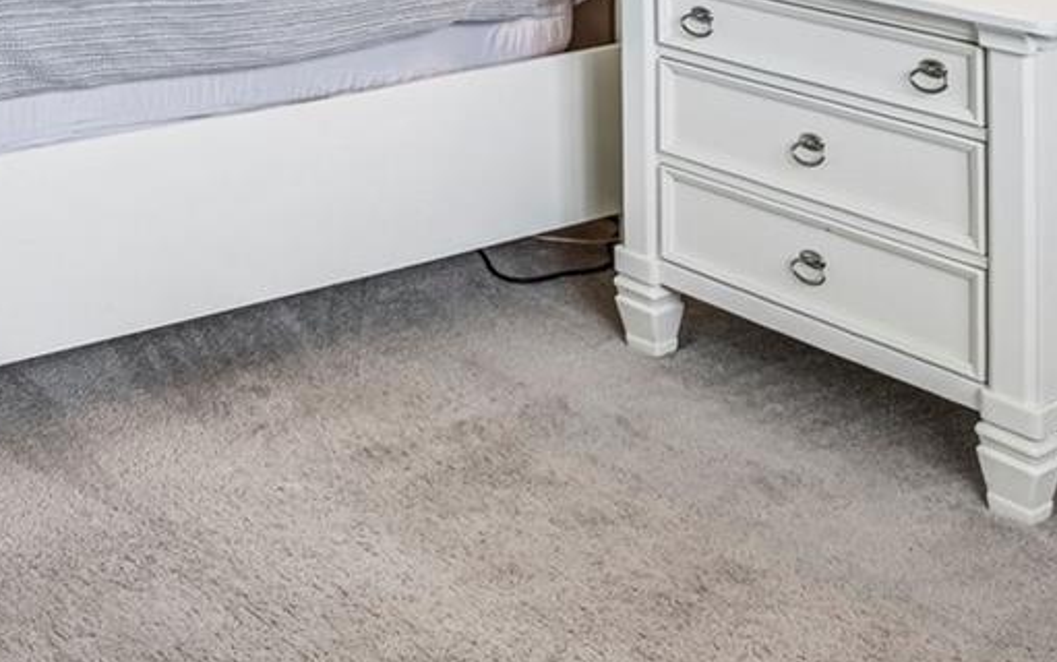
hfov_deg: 32.8
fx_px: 1470
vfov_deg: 21.3
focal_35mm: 51
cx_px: -197
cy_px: -333
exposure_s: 1/15
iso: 400
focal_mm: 16
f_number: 8
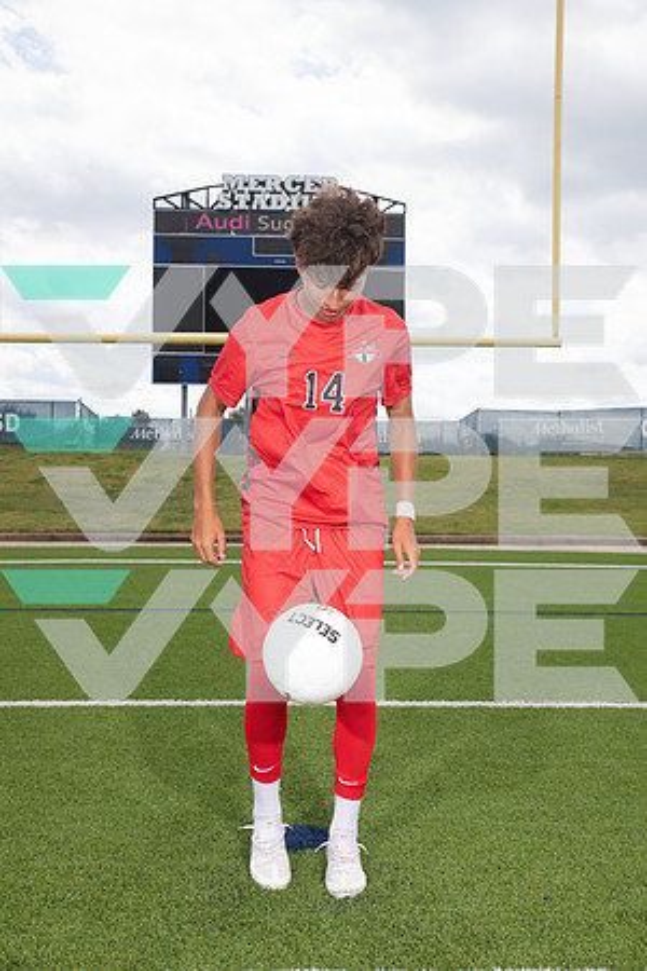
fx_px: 1078
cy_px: 486
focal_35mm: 40
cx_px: 324
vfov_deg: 48.5
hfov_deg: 33.4
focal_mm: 40
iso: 125
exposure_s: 1/400
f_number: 7.1
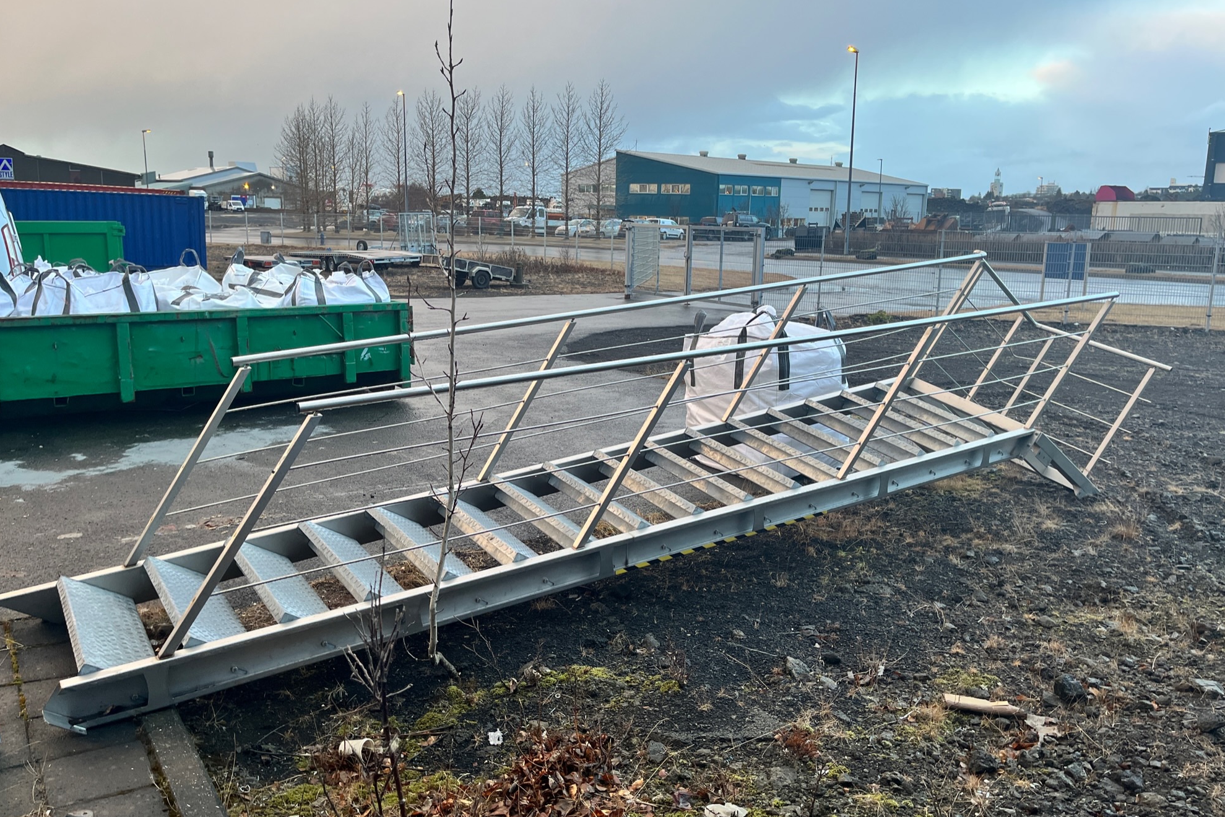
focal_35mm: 28
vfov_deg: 46.4
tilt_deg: -10.4
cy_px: 384
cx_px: 631
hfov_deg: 65.5
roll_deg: -1.6
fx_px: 953
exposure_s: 1/121
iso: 100
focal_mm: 5.1
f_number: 1.6
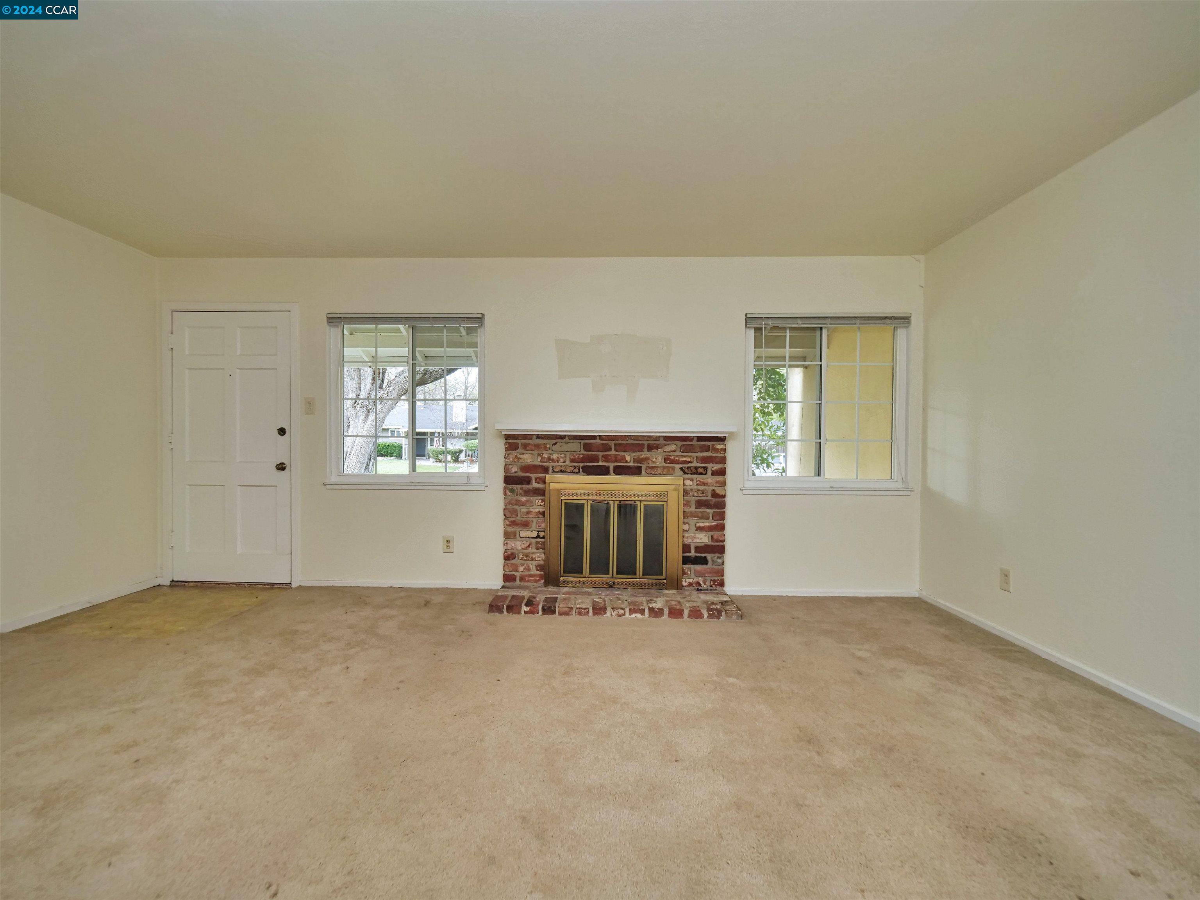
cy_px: 450
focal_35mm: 14
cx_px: 600
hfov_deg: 102.1
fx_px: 485
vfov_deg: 85.7
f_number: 2.8
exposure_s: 1/160
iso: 500
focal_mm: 7
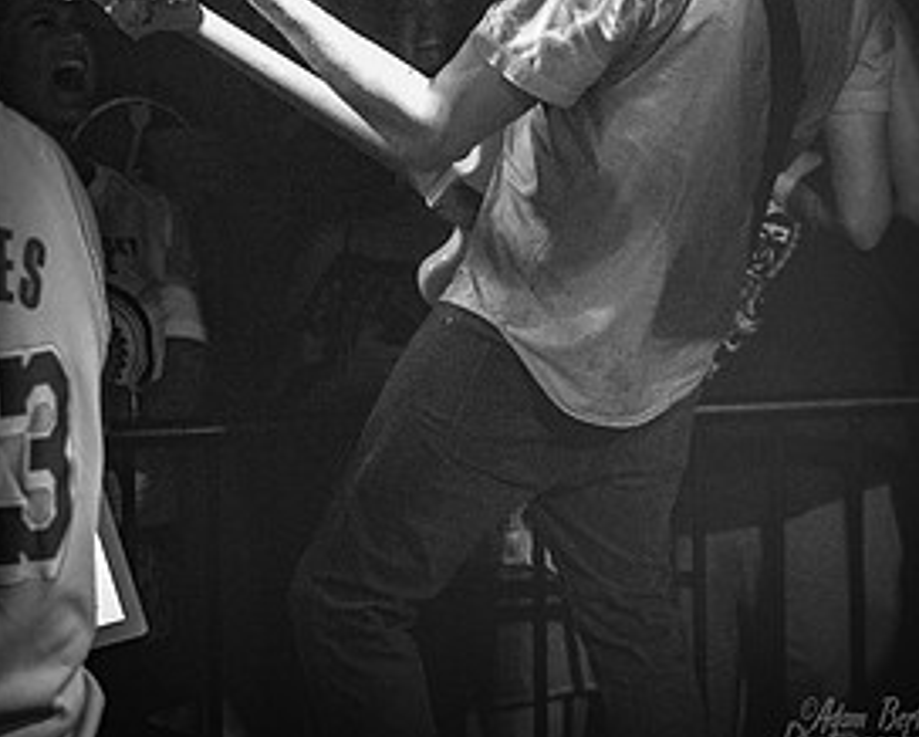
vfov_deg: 8.6
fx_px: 4872
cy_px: -2
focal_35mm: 179
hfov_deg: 10.8
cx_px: 224
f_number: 4
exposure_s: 1/320
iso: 4000
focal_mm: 75
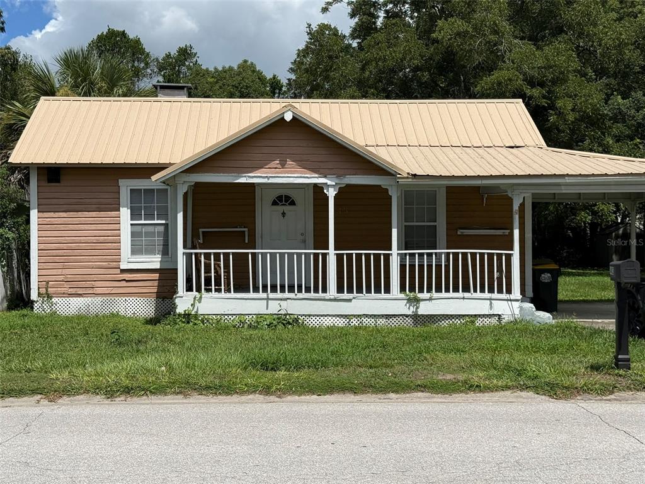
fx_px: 894
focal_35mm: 48
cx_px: 322
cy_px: 242
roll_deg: +1.6
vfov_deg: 30.3
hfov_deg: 39.7
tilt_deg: +0.4
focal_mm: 6.76
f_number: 1.78
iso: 80
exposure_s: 1/11364
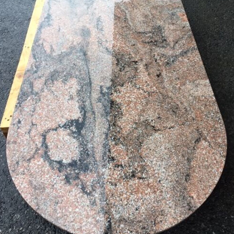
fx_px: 268
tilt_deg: -46.2
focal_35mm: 35
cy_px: 95
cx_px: 115
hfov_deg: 47.2
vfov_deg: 47.0
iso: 40
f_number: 2.2
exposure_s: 1/100
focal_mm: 4.15
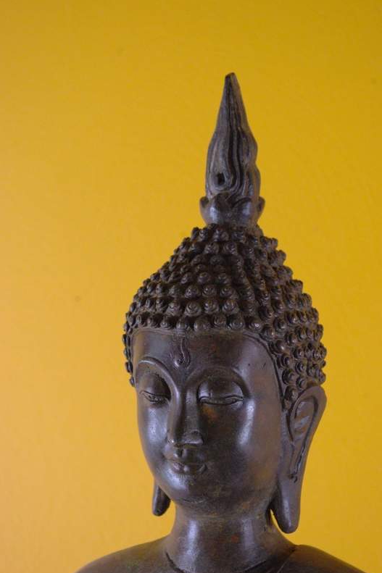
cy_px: 288
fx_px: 1322
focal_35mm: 83
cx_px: 193
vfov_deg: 24.5
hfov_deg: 16.4
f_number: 8
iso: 1600
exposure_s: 1/60
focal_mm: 55
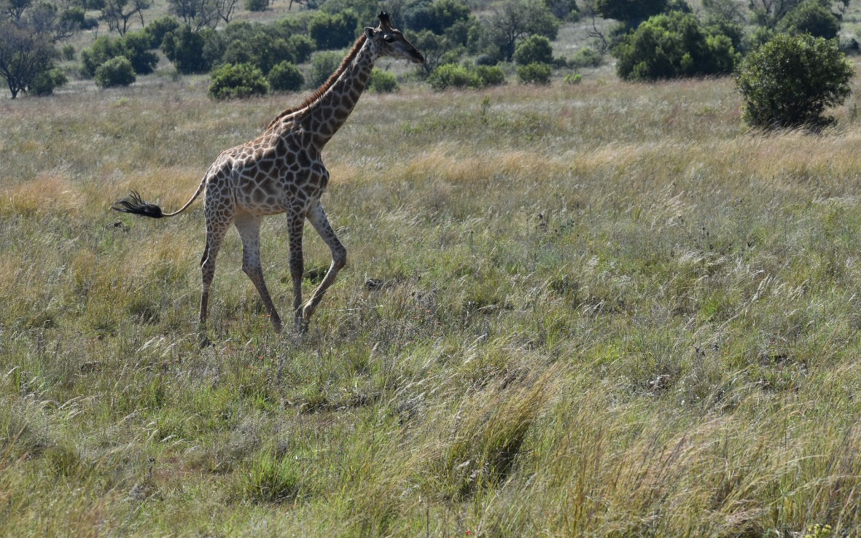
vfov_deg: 7.6
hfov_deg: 12.2
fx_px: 4036
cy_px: 146
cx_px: 310
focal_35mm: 172
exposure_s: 1/640
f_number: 6.3
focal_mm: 82
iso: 200
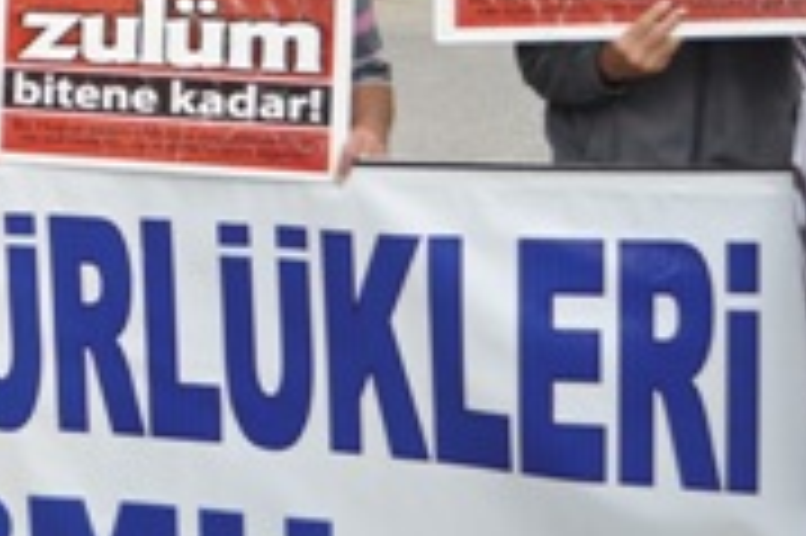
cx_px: -171
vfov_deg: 12.8
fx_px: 2349
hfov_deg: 18.4
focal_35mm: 105
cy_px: -50
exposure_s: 1/160
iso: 200
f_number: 6.3
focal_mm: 28
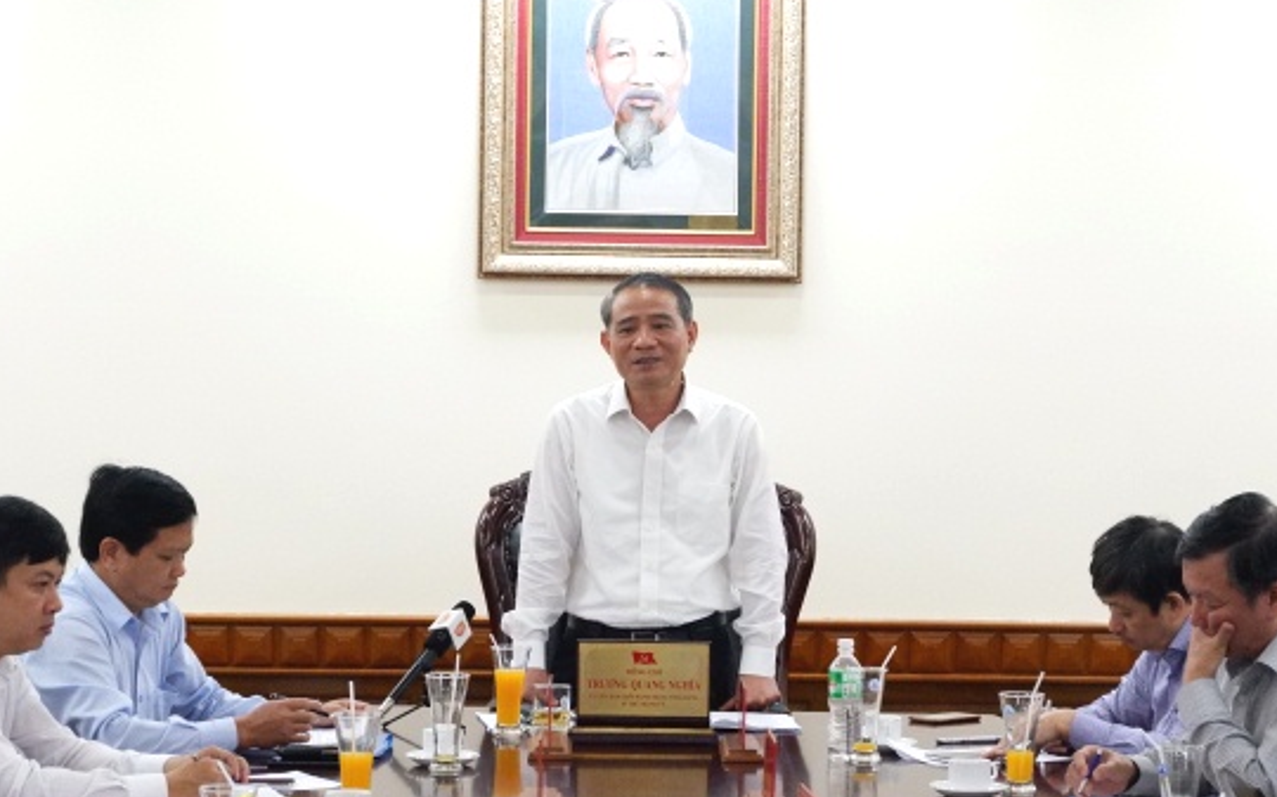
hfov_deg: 24.4
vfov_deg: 15.3
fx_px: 2957
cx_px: 643
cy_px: 438
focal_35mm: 85
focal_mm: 50
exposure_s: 1/280
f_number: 5.6
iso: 5000
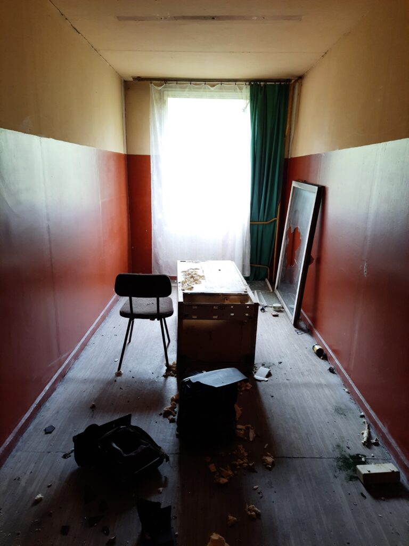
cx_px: 204
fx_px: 378
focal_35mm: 24
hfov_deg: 56.8
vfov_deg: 71.6
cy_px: 273
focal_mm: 5.23
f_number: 1.8
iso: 250
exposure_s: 1/50
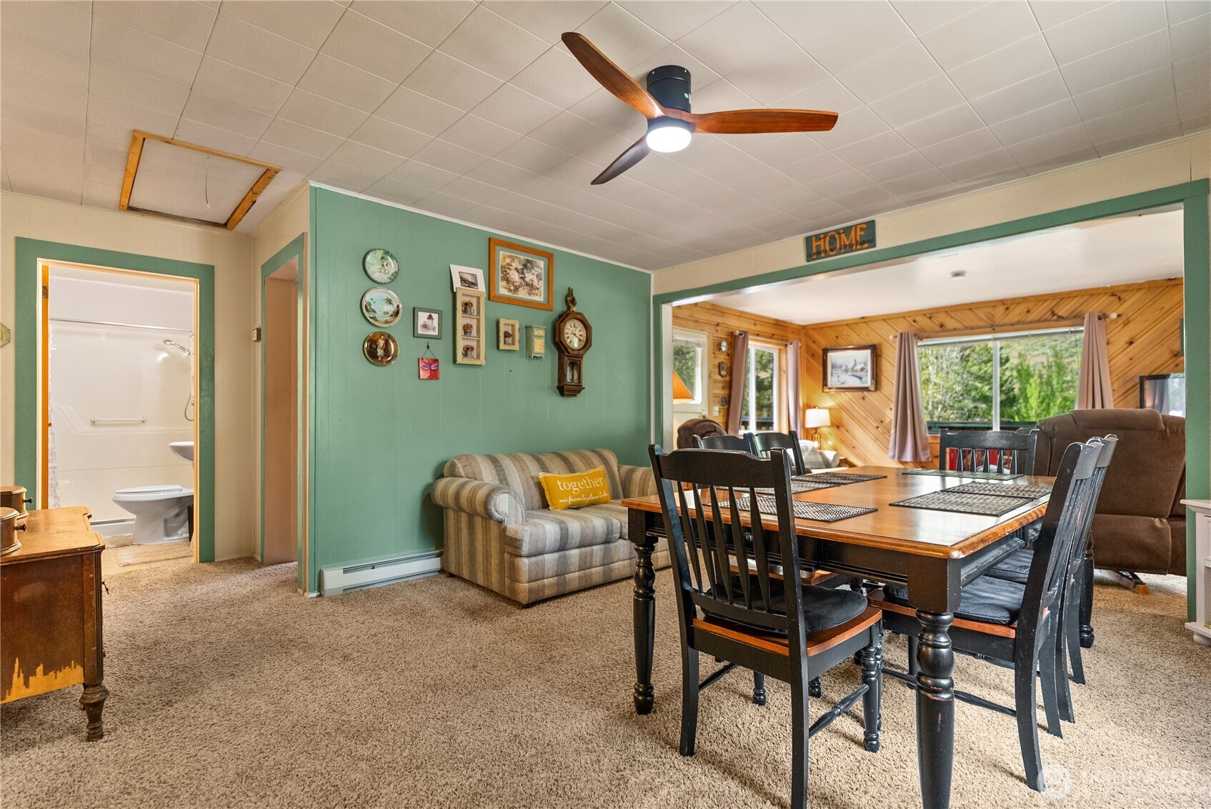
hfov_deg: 94.3
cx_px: 606
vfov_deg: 71.5
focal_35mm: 17
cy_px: 404
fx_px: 562
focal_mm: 16.7
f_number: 2.8
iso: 400
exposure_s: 1/15
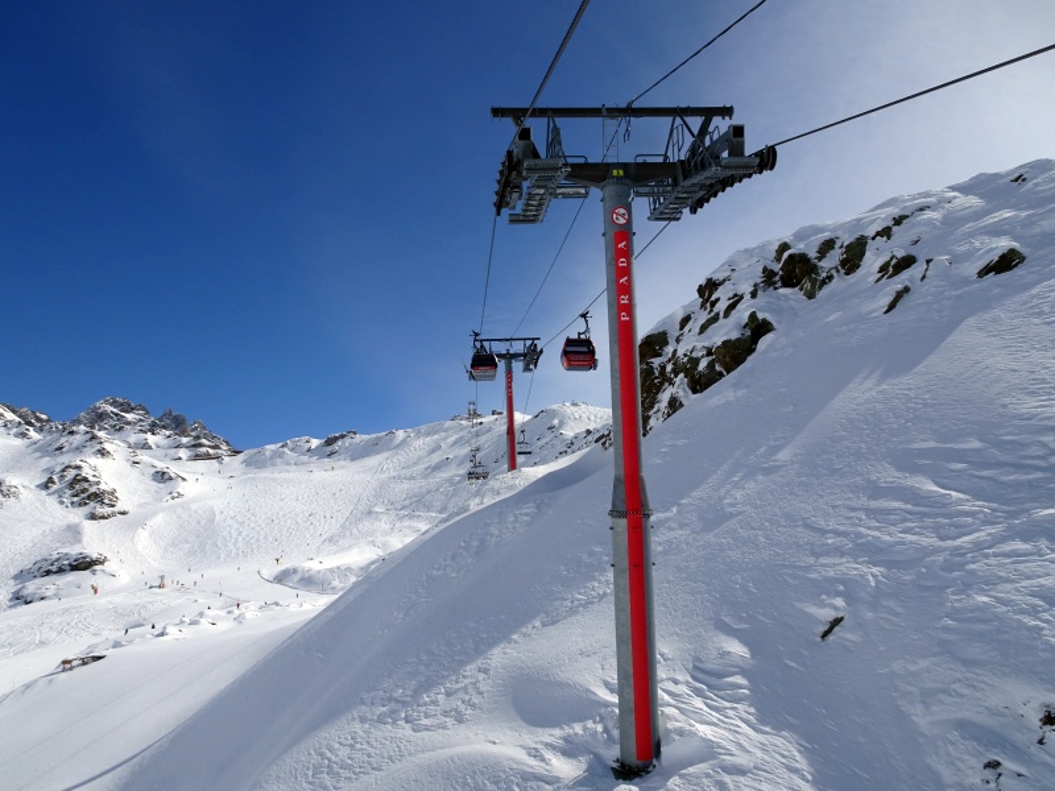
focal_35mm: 24
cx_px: 528
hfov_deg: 71.6
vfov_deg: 56.8
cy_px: 396
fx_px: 731
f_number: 3.5
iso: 80
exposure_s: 1/2000
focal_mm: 4.1
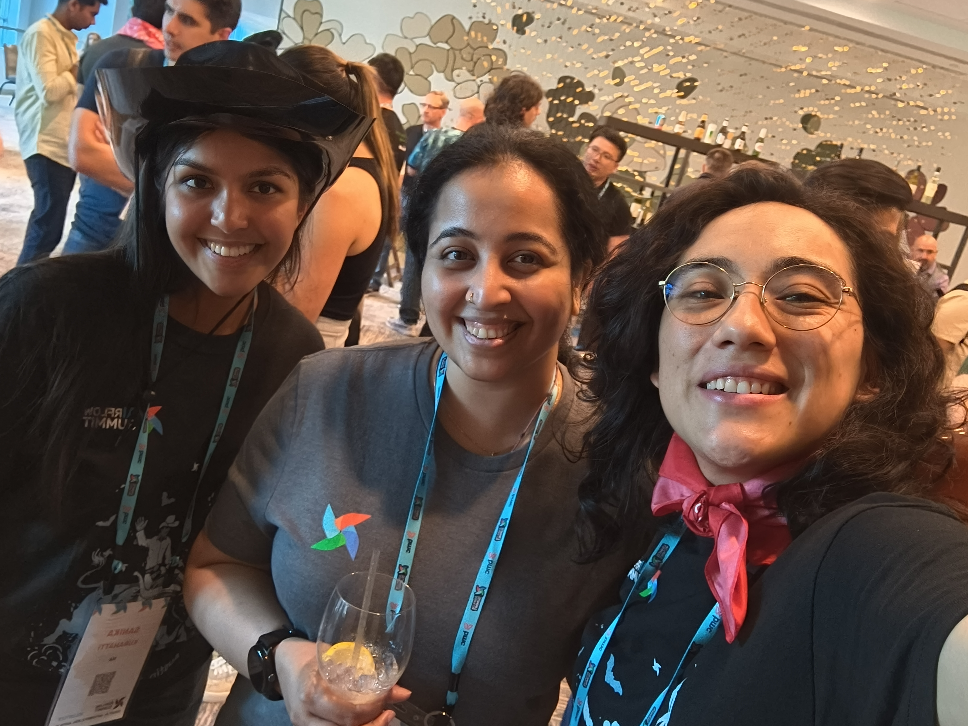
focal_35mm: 29
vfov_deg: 48.2
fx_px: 811
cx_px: 484
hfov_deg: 61.7
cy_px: 363
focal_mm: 3.61
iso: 287
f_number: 2.2
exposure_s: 1/50
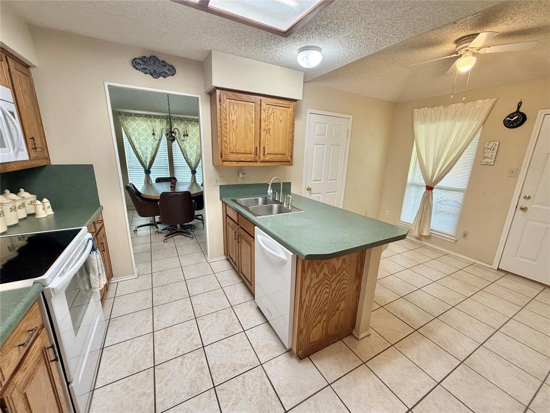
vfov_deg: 85.7
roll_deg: -1.5
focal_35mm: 14
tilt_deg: -13.9
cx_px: 275
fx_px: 222
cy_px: 206
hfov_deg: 102.1
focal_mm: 2.22
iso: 160
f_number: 2.2
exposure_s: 1/60
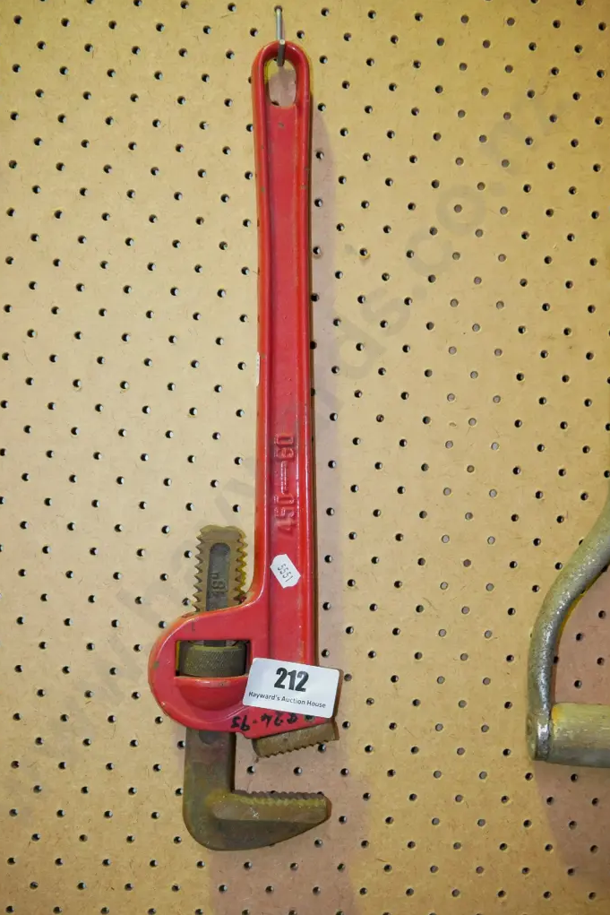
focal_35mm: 48
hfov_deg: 28.1
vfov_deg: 41.1
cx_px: 275
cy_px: 457
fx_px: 1219
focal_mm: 23
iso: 3200
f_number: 5.6
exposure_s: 1/160
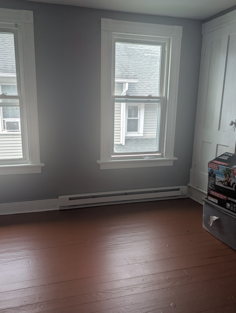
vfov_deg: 63.3
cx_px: 99
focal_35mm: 28
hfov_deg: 49.7
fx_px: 254
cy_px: 169
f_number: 1.68
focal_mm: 6.9
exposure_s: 1/80.9
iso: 22
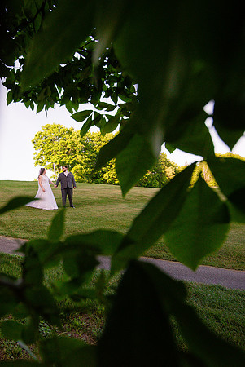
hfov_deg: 41.9
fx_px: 305
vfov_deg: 62.0
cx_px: 49
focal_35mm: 30
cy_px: 184
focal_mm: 20
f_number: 6.3
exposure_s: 1/1250
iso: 500
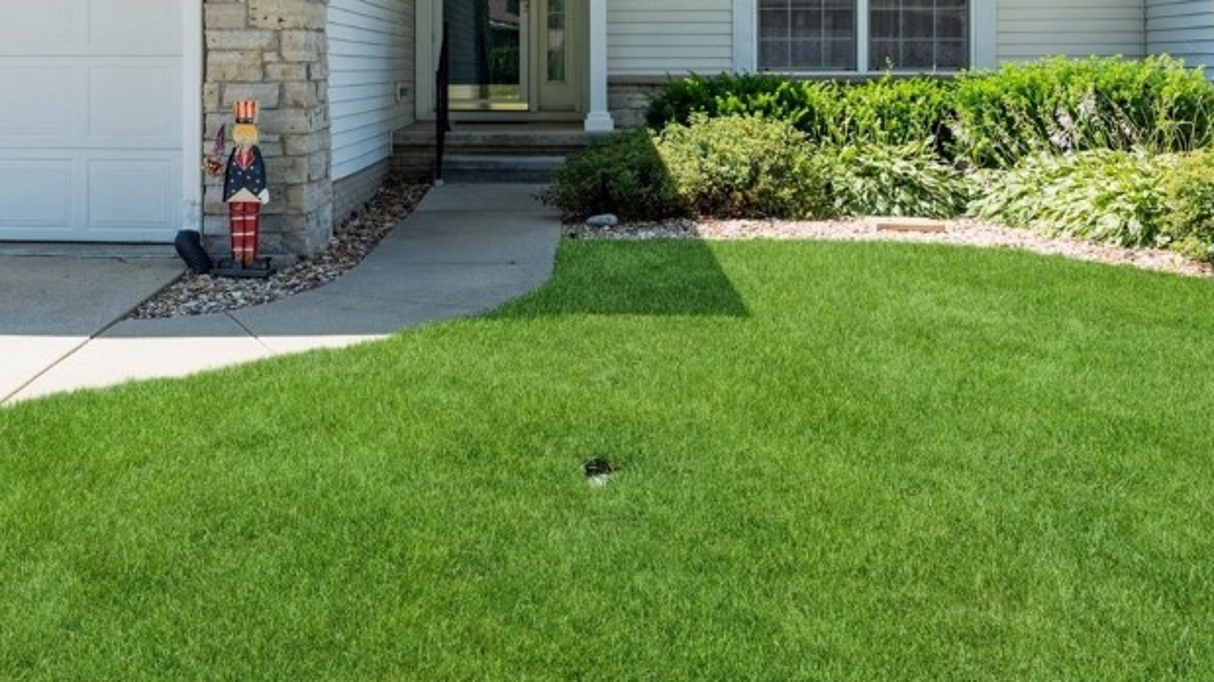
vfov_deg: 28.3
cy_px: 37
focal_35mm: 40
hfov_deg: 49.6
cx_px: 402
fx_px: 1287
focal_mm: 20.5
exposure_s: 1/160
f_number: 8
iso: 200
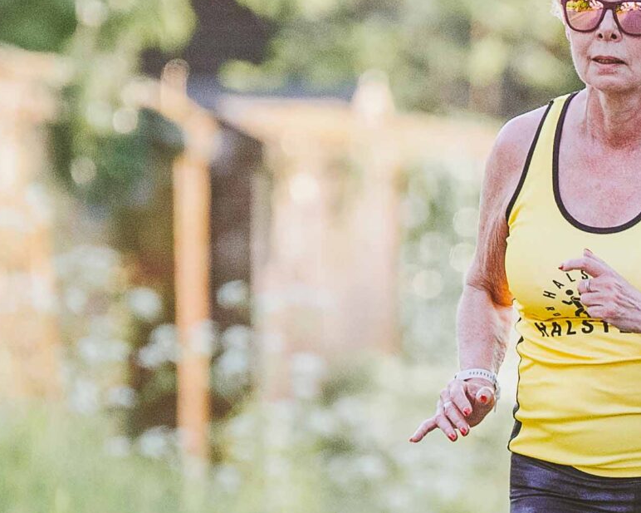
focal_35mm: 934
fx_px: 17712
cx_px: 653
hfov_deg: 2.1
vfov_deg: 1.7
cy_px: 489
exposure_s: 1/1250
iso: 500
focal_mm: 200
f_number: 2.8
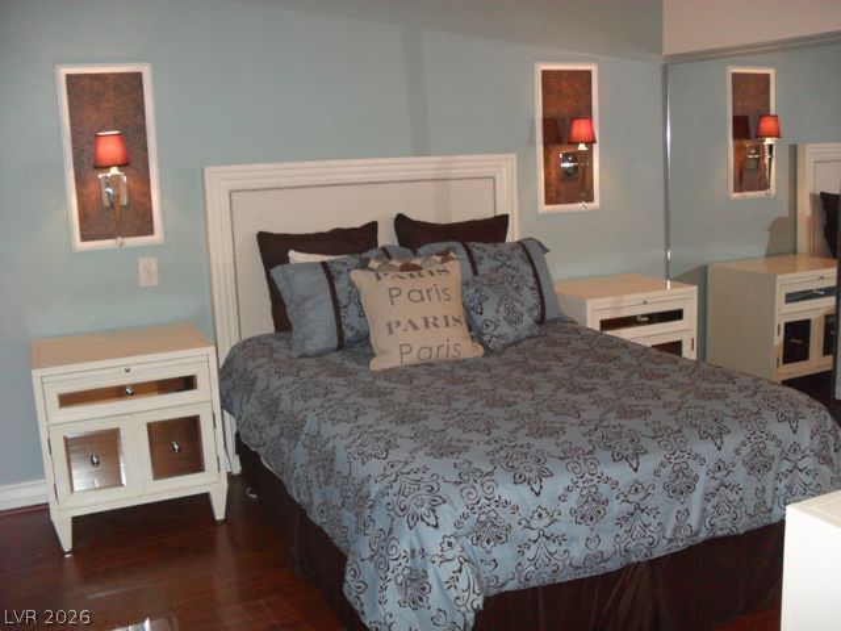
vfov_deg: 40.7
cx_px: 420
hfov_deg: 52.6
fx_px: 850
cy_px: 316
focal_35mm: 35
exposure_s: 1/45
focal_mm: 6.3
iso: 240
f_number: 3
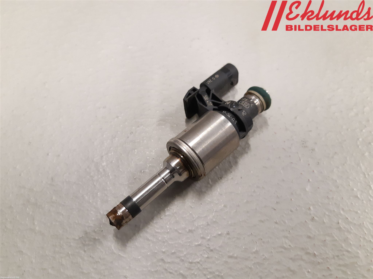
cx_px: 186
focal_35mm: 26
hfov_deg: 67.3
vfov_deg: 53.1
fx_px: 280
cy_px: 140
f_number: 1.7
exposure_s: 1/50
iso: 250
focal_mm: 3.93
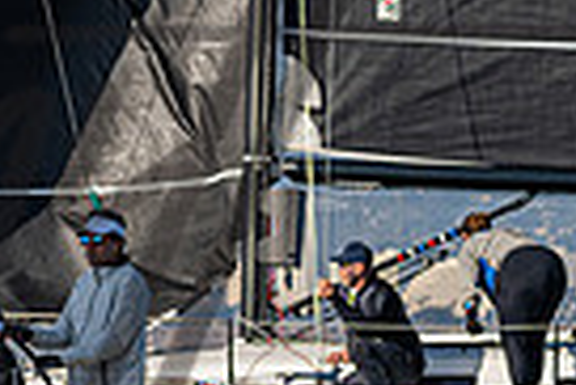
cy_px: 133
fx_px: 7560
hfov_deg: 4.3
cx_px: -237
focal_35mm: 472
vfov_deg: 2.9
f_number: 4.5
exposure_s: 1/6400
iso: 400
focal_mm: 110
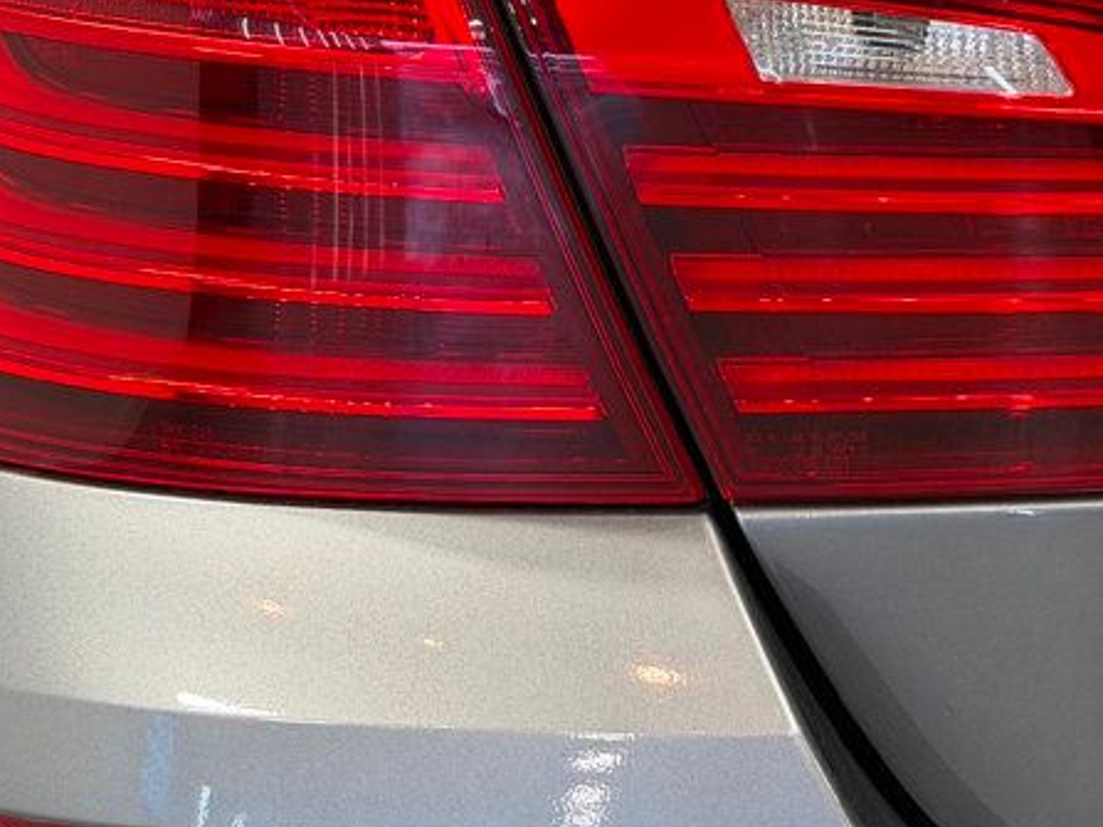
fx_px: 3504
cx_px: 819
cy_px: 44
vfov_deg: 13.3
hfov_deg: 17.8
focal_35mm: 110
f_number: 1.78
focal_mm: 6.76
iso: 64
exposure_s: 1/121
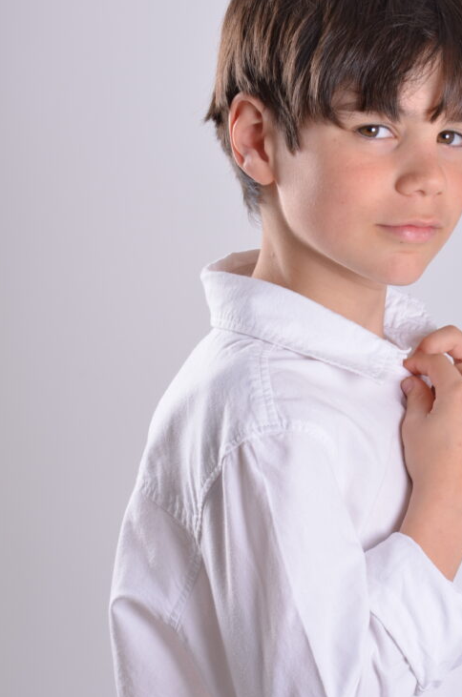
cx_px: 304
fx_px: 2843
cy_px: 319
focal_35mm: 147
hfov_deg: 9.3
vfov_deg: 14.0
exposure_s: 1/160
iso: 200
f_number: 11
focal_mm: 70
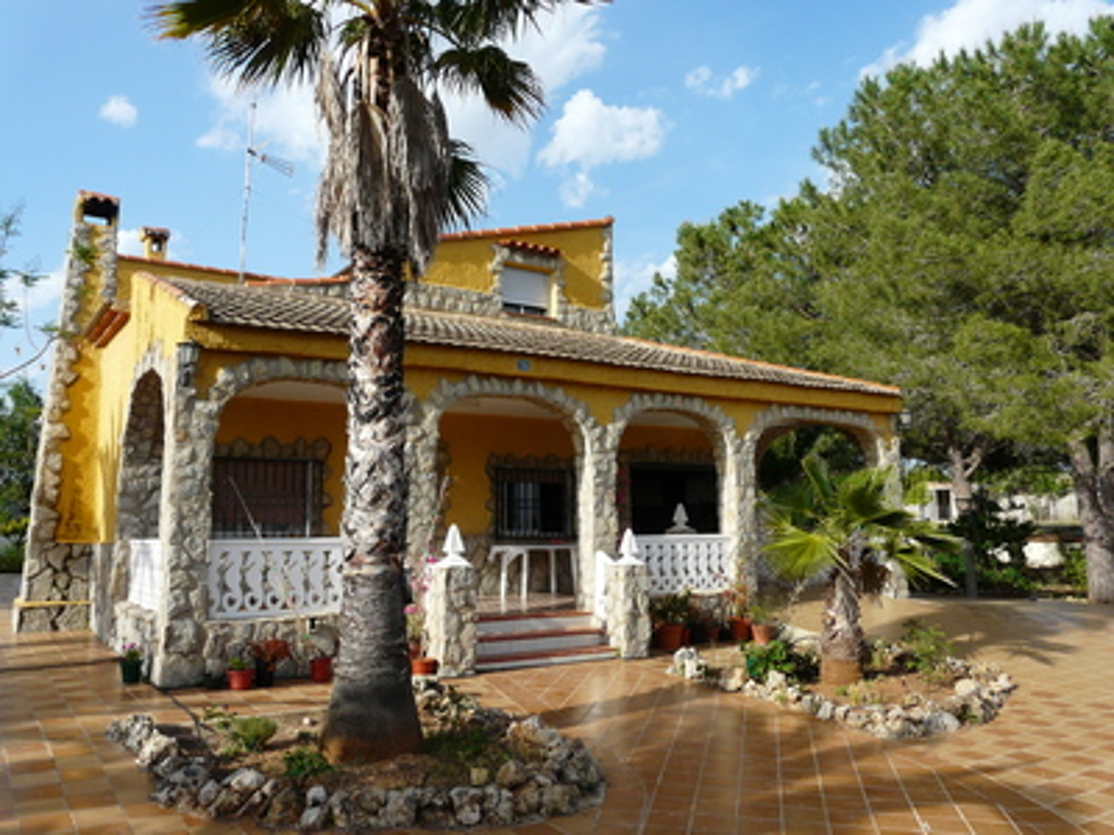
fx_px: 901
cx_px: 557
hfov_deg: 63.4
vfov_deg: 49.7
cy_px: 418
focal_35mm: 28
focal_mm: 4.6
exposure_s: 1/320
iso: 100
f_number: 5.6
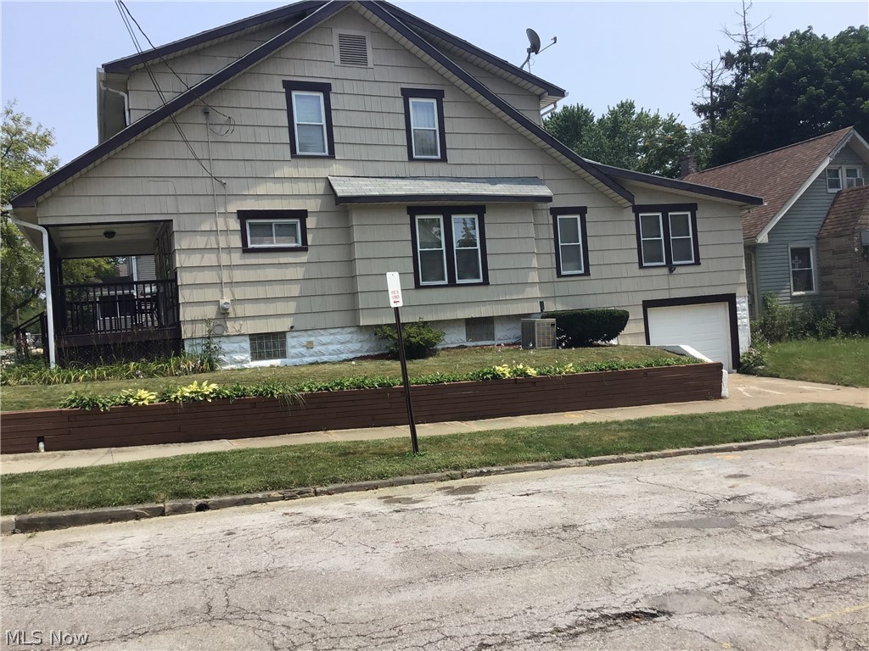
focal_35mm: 31
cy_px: 326
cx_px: 434
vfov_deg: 45.4
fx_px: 778
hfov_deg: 58.4
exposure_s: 1/1381
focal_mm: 3.3
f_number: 2.4
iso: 25
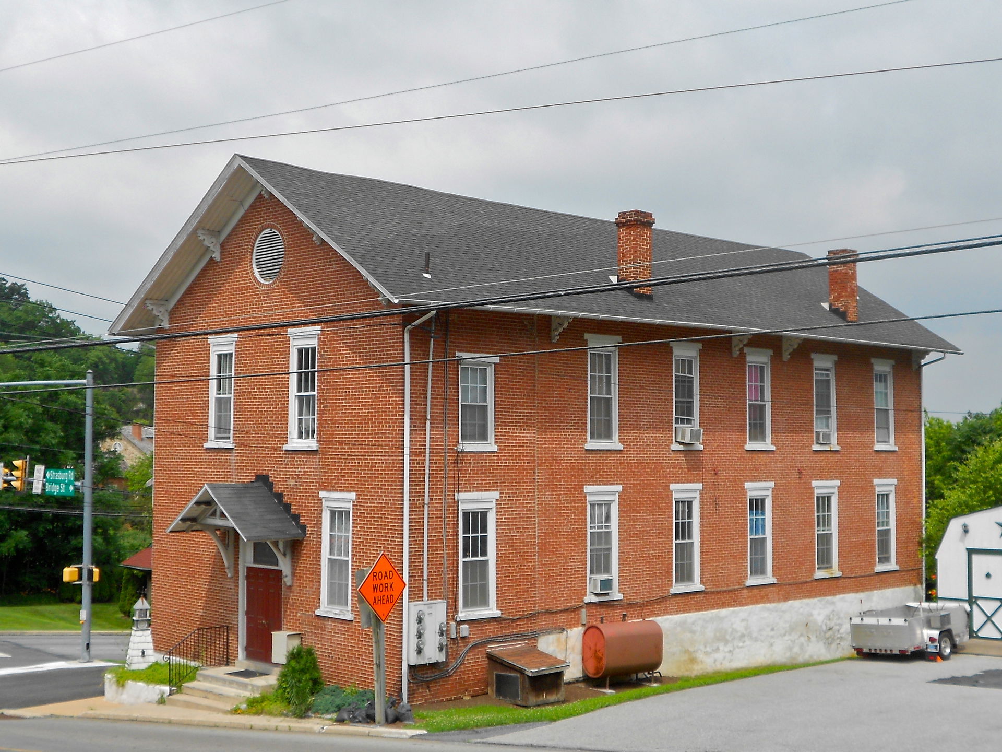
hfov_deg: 50.1
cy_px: 376
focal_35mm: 37
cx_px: 501
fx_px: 1071
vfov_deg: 38.7
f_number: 3.9
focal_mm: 6.7
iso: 80
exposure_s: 1/800
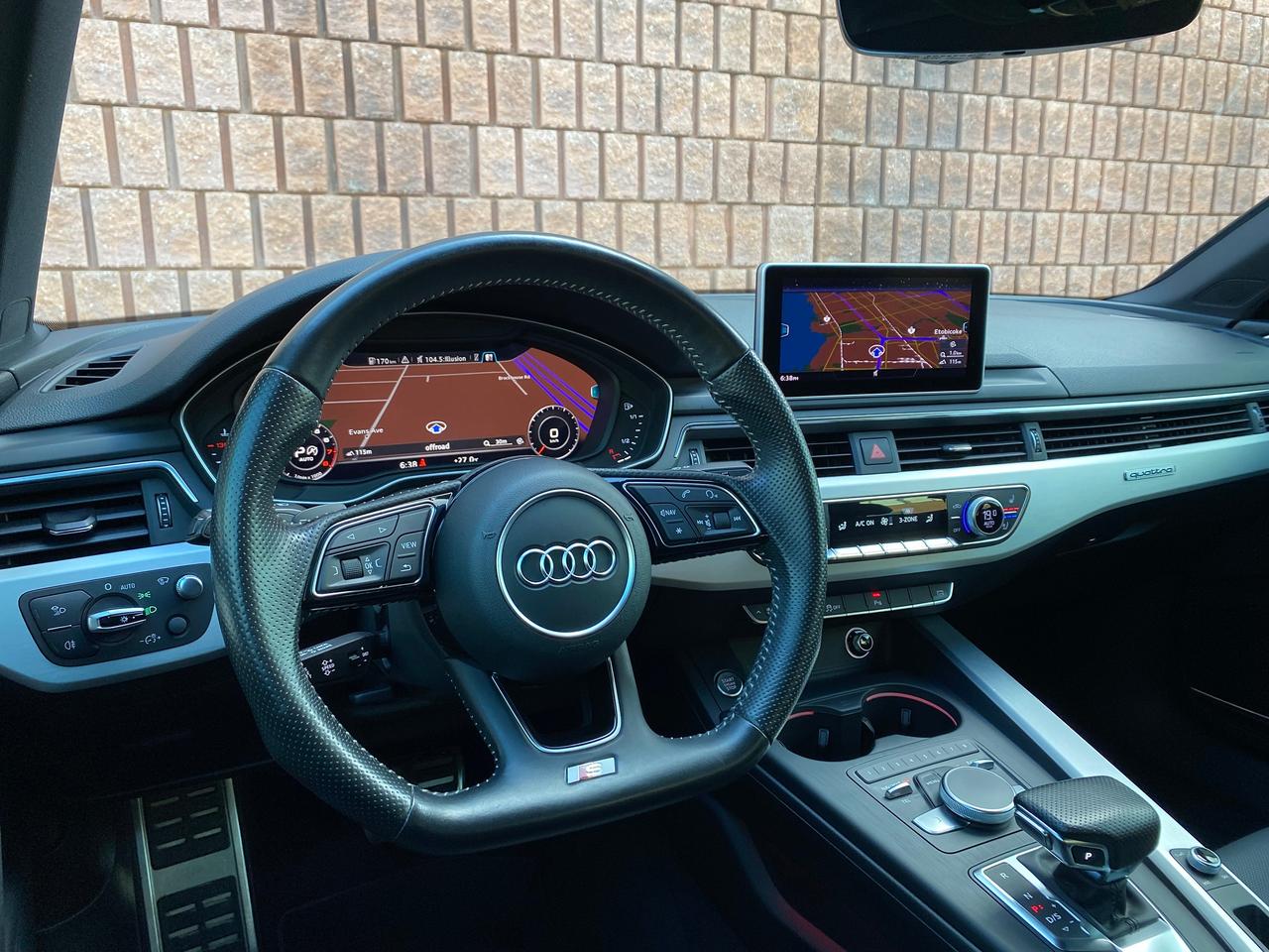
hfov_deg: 67.3
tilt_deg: -9.9
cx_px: 634
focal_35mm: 26
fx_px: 953
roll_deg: +0.2
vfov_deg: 53.1
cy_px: 476
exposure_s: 1/98
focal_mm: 4.25
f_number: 1.8
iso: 80
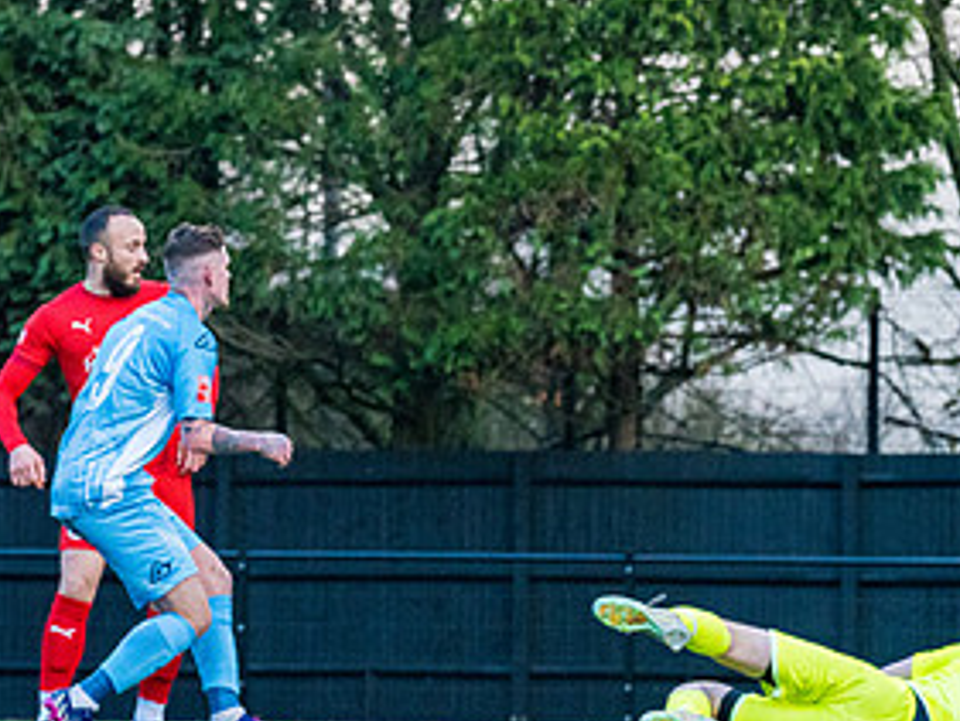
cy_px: 212
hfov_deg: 5.4
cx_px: 648
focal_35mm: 370
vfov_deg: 4.0
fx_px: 10266
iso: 4000
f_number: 6.3
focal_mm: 135
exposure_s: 1/640
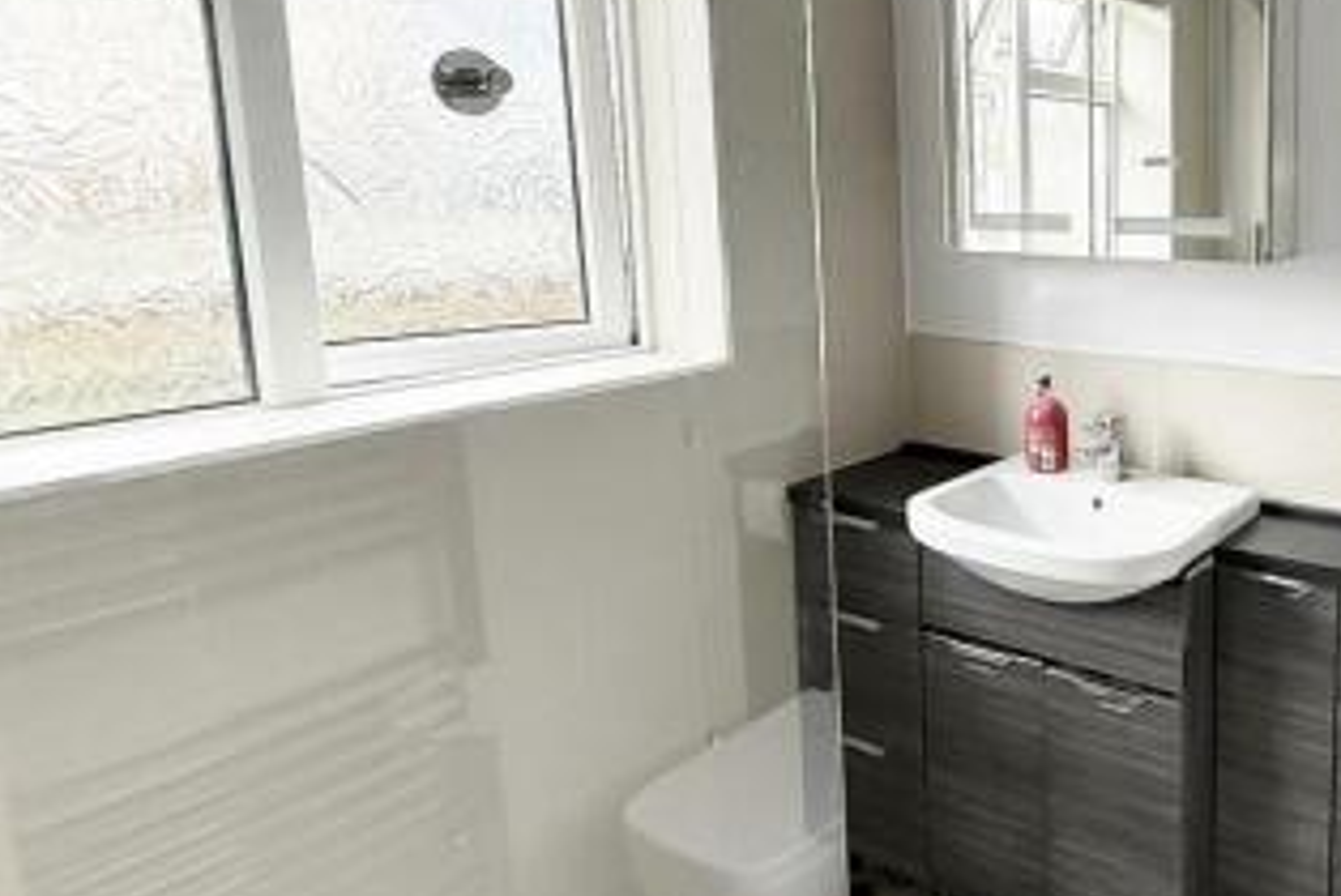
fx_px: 1007
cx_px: 1206
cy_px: 322
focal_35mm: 27
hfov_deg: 57.8
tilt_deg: -6.6
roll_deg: -0.4
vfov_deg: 47.5
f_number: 2.2
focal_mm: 2.22
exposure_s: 1/99
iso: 320
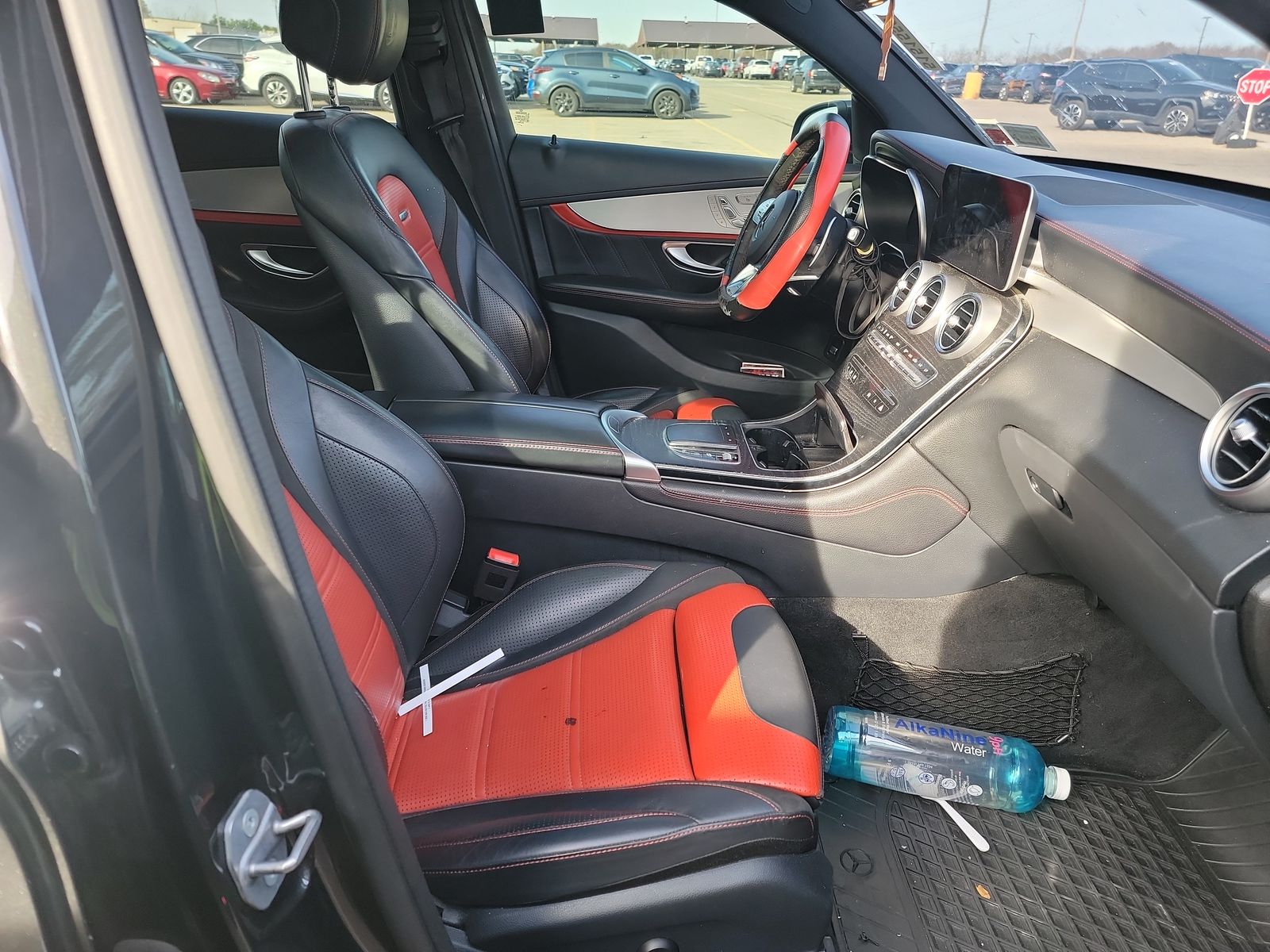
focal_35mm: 24
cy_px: 476
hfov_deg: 71.6
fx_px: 881
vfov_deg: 56.8
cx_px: 635
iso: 95
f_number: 1.8
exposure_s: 1/59
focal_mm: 6.7
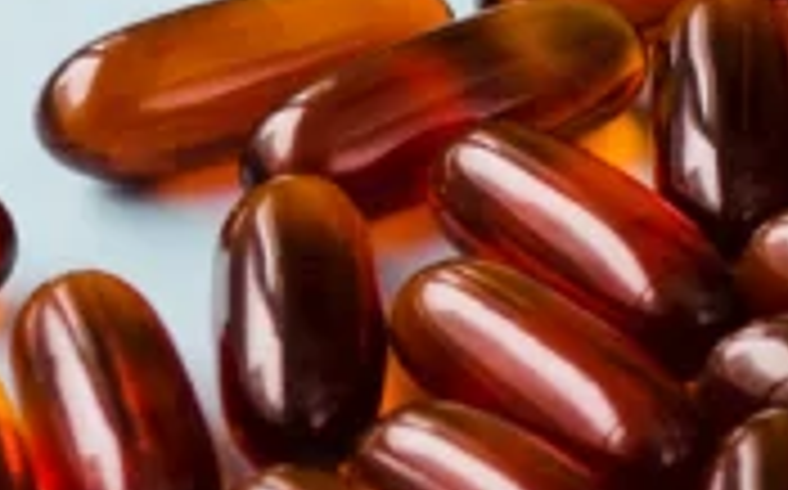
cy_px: -175
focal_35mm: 373
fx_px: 8003
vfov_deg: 3.5
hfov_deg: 5.5
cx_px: 1671
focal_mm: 30
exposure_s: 1/60
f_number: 4
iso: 100
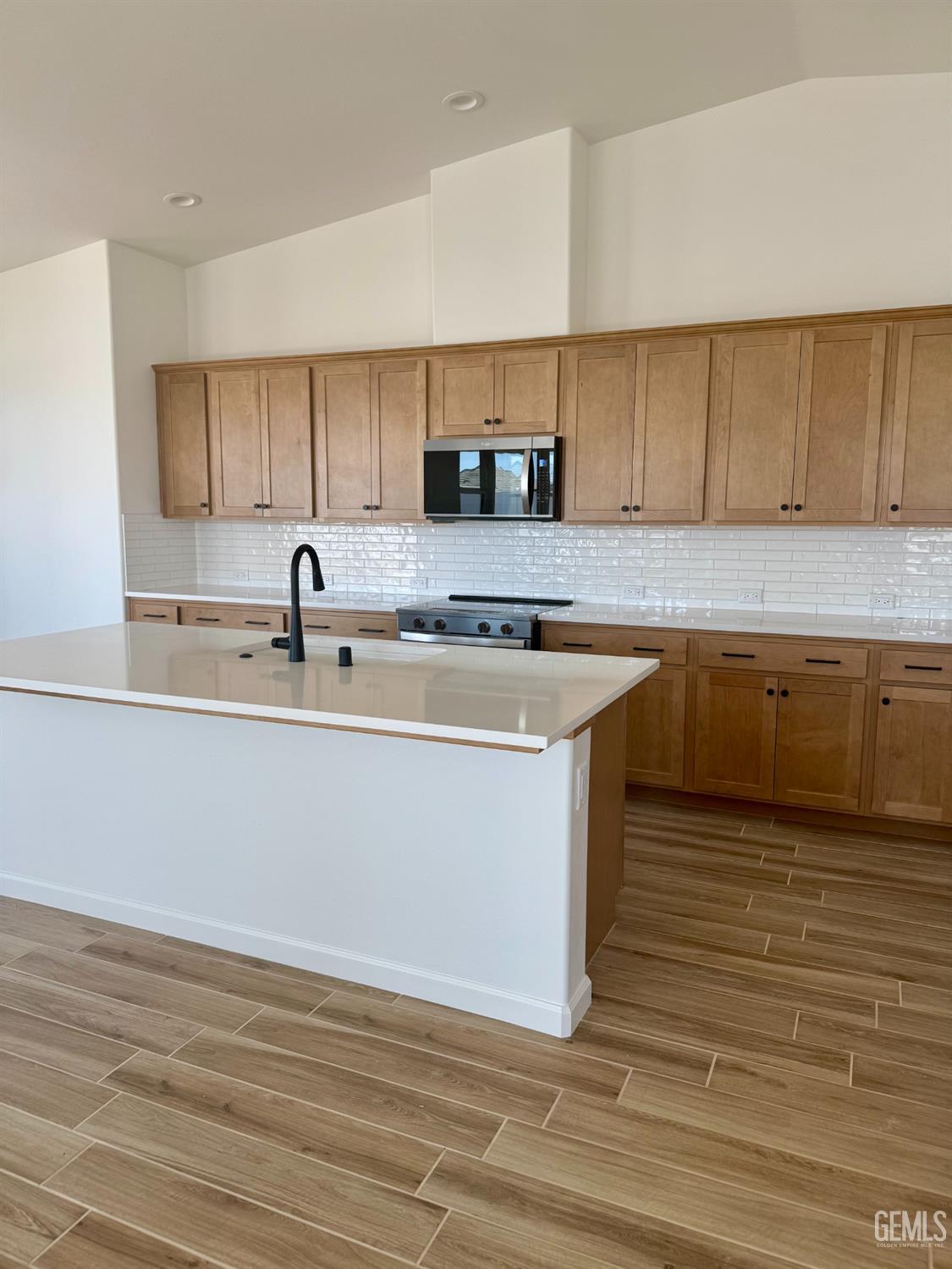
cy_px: 634
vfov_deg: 71.6
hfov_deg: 56.8
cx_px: 476
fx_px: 880
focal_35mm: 24
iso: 64
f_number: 1.78
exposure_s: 1/196
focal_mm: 6.76
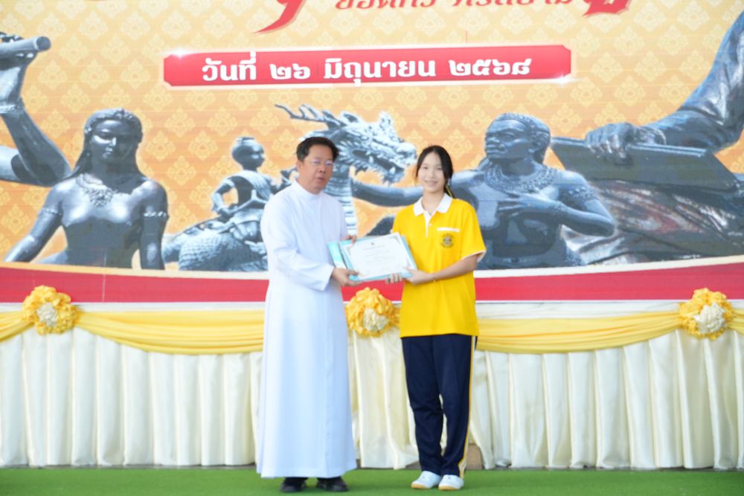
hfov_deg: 26.5
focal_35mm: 76
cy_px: 248
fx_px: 1581
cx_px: 372
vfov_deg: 17.8
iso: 1600
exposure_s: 1/160
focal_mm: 51
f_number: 5
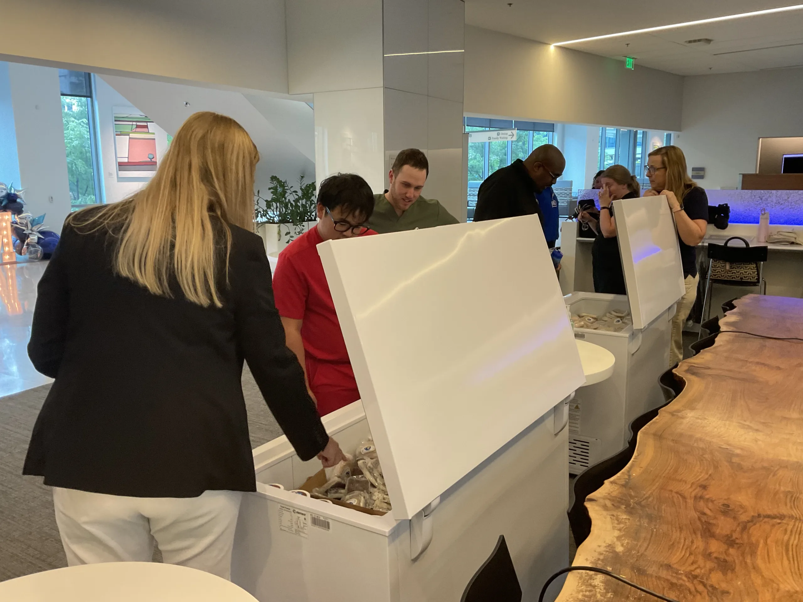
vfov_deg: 48.2
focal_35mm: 29
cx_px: 402
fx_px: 673
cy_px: 301
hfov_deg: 61.7
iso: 100
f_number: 1.8
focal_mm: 3
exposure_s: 1/60
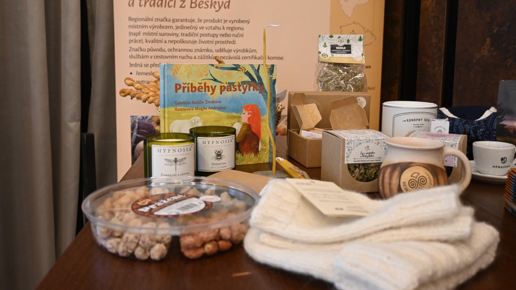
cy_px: 121
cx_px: 258
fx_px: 469
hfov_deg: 57.7
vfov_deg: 34.3
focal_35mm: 34
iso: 2200
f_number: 4
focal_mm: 21.5
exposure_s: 1/125
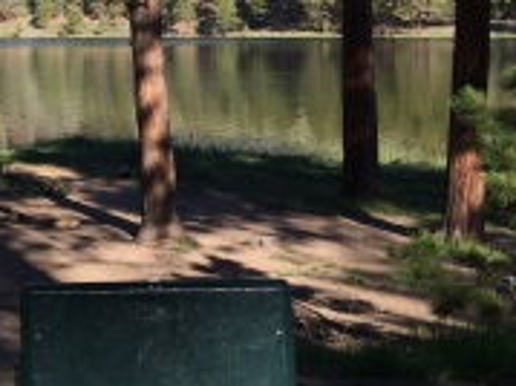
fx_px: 1117
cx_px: -32
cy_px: 92
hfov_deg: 24.5
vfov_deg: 19.5
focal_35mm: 75
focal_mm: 4.12
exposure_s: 1/1053
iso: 32
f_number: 2.2
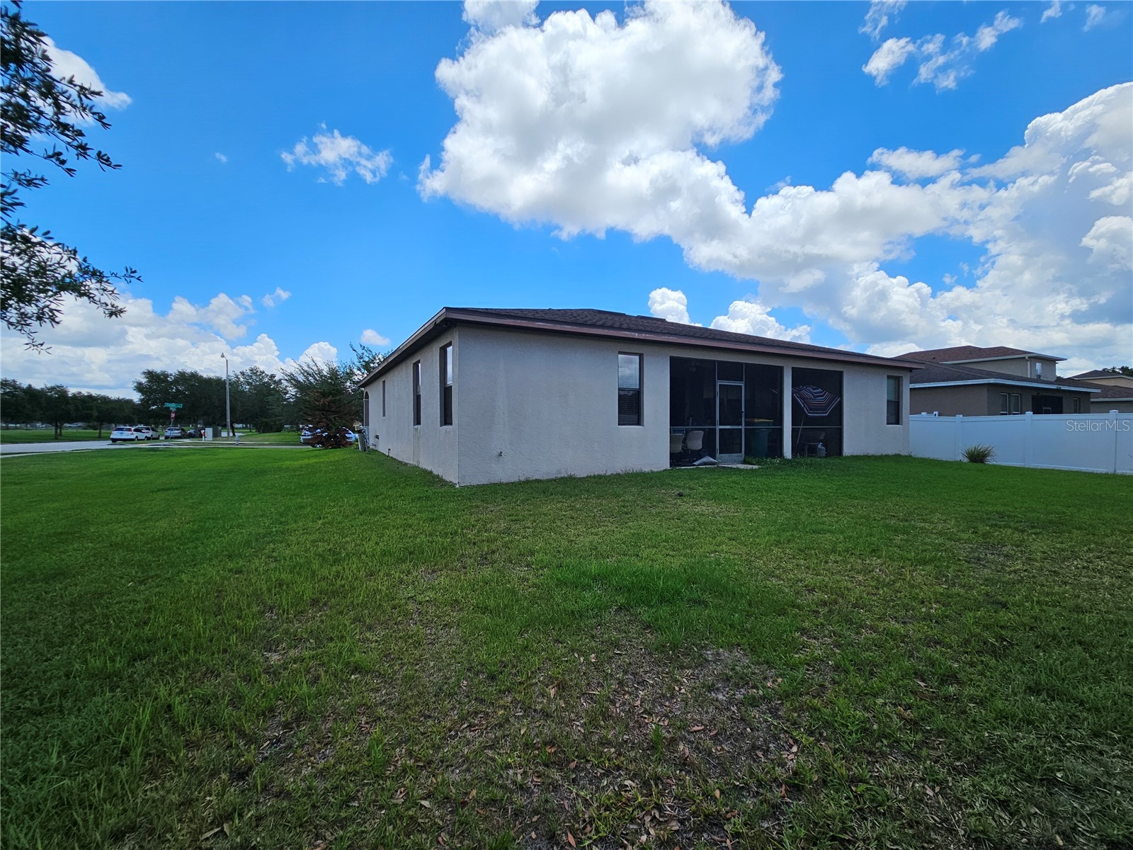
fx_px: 425
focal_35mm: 13
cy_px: 425
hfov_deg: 106.2
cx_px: 566
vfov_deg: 89.9
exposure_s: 1/2302
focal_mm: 2.2
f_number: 2.2
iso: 50
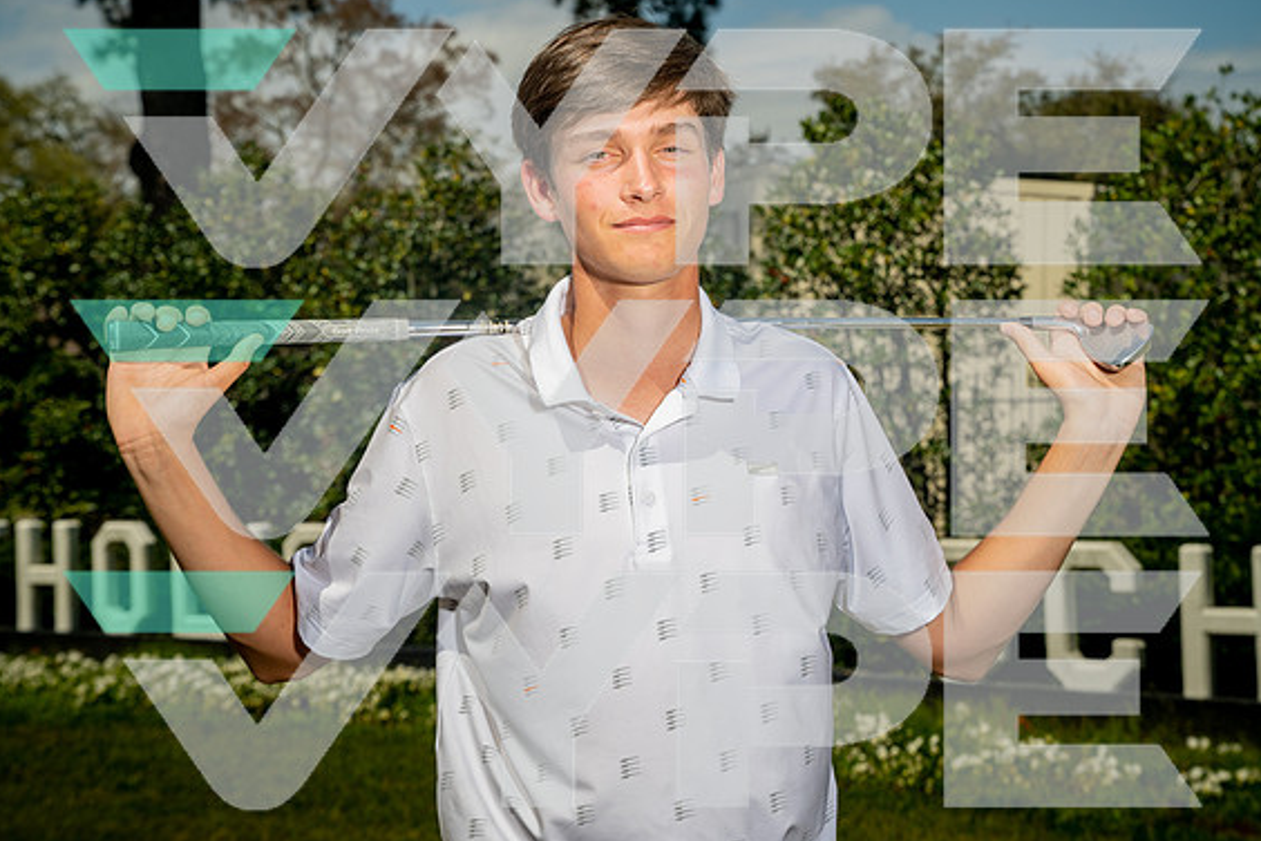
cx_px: 639
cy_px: 419
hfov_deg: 28.1
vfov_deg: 18.9
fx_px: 2522
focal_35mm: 72
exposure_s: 1/250
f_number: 8
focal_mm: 70
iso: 100
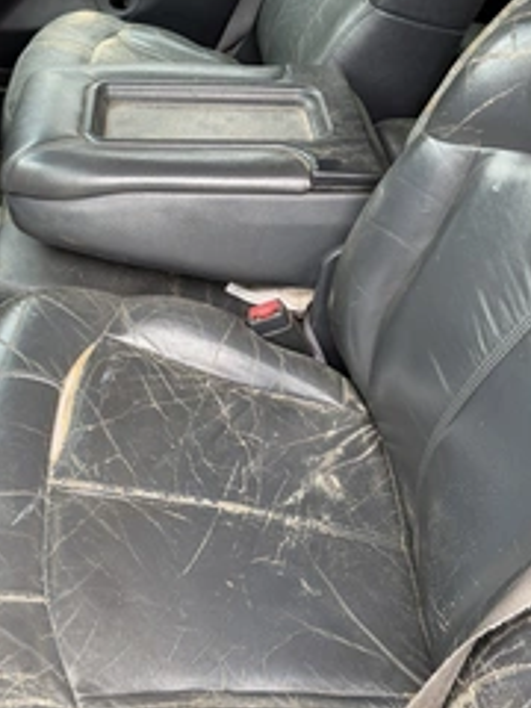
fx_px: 818
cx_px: 198
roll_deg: -7.0
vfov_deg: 46.3
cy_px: 260
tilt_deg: -34.3
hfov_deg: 35.8
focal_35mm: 40
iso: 125
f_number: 1.78
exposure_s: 1/121
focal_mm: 6.76
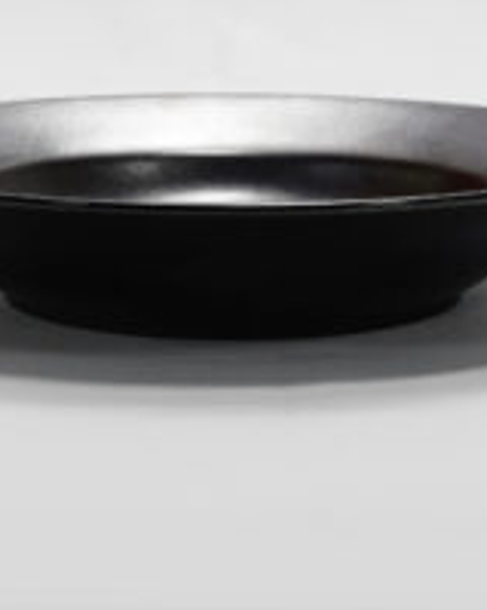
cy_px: 189
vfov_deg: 13.5
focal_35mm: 142
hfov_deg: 10.9
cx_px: 282
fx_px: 2560
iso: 3200
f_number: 13
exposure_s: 1/100
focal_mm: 70
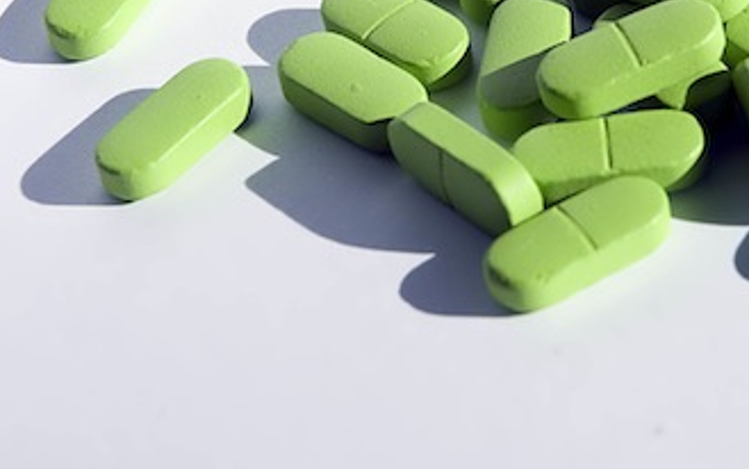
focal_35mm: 195
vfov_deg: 6.7
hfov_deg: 10.7
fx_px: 3983
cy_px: 22
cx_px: 530
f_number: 11
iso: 200
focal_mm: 70
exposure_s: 1/500
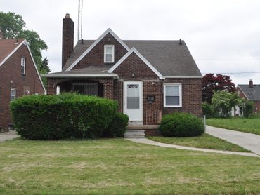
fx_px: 263
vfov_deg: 40.6
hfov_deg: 52.6
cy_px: 83
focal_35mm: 35
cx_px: 135
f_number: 10
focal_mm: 18
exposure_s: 1/200
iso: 200
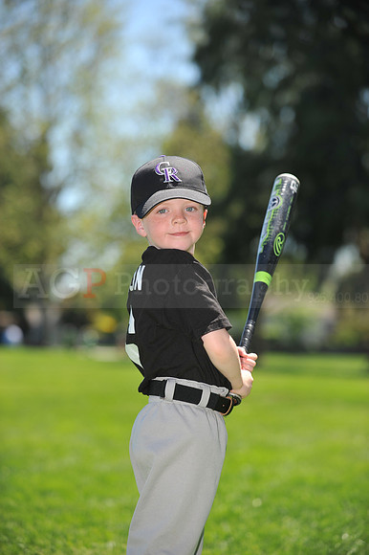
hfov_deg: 13.0
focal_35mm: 105
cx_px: 184
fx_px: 1616
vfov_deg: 19.5
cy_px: 278
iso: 200
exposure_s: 1/1250
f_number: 4
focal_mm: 105
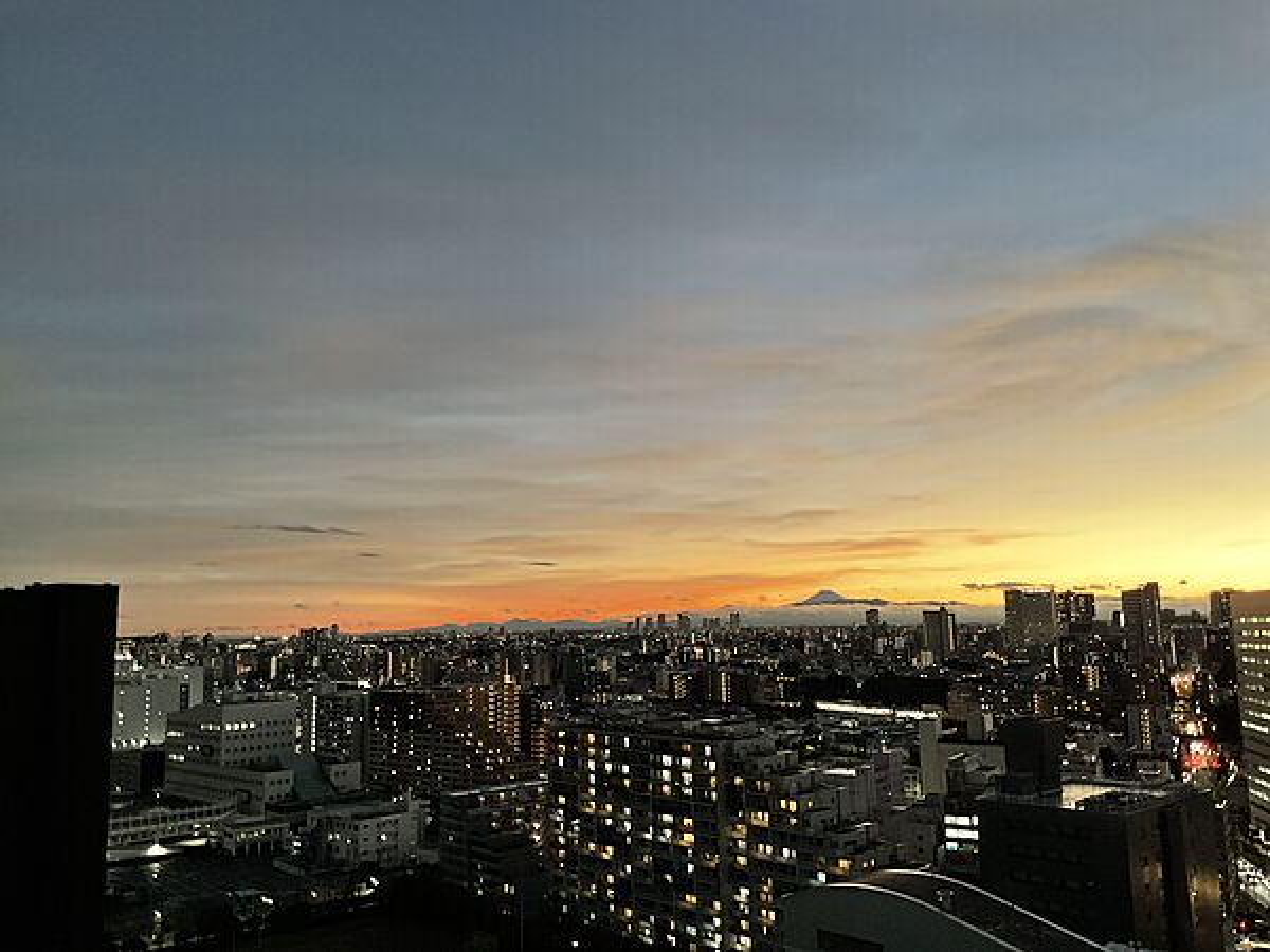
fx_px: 1064
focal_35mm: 29
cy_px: 476
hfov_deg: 61.7
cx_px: 635
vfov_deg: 48.2
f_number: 1.8
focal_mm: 3
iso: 200
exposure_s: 1/33
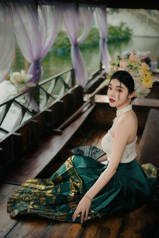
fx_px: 331
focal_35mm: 50
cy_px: 119
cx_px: 80
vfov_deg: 39.6
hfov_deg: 27.0
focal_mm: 50
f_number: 2
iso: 200
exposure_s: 1/125
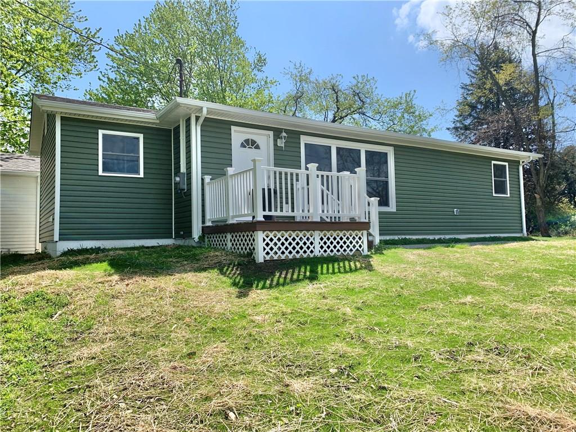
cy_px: 216
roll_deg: +0.0
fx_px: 433
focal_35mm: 26
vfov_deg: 53.1
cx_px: 288
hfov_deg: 67.3
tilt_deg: +4.1
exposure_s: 1/2114
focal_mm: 4.25
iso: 25
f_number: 1.8
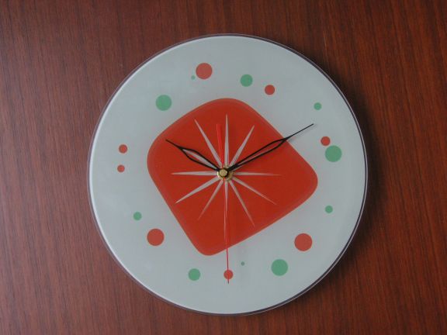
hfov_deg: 22.5
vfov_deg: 17.0
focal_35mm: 87
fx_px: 1123
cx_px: 224
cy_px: 168
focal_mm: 14.4
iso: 100
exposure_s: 1/20
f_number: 4.7
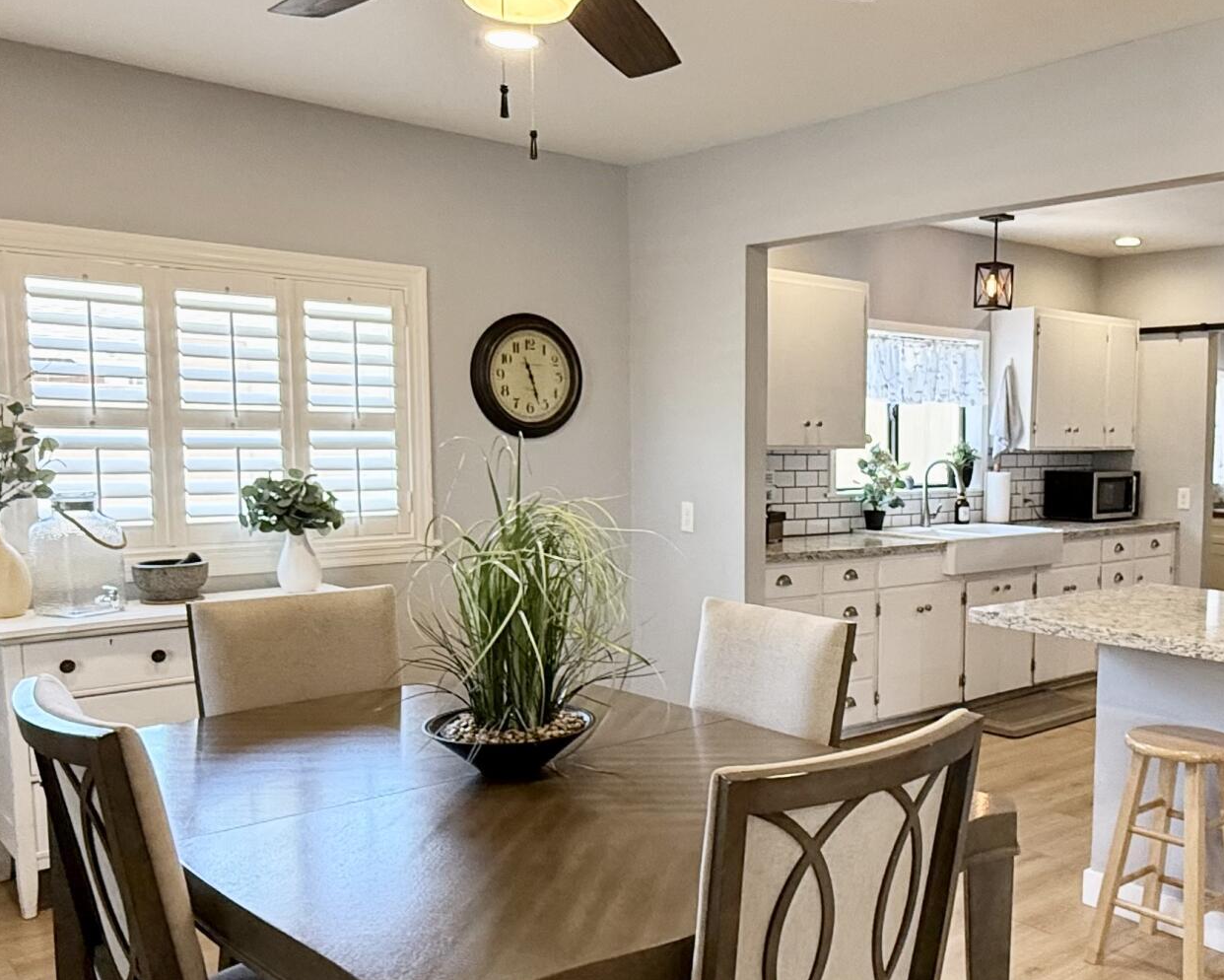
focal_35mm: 33
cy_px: 553
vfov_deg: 44.5
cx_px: 828
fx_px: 1196
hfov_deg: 53.0
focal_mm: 2.22
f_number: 2.2
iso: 250
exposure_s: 1/120
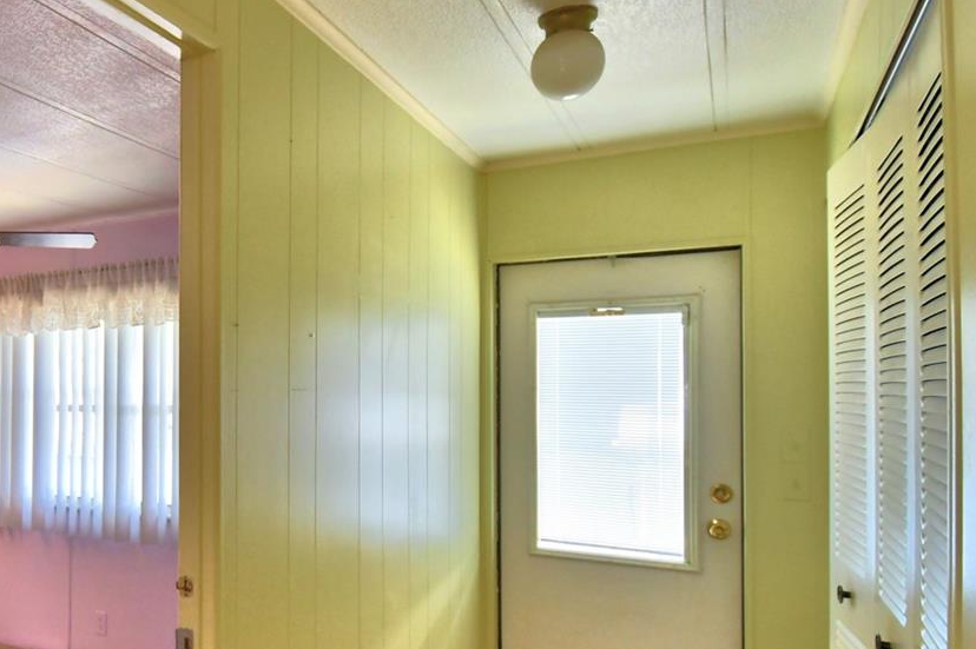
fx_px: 786
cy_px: 371
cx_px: 183
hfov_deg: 58.4
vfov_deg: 44.8
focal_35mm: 29
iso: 400
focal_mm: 10
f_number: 4.5
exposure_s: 1/100
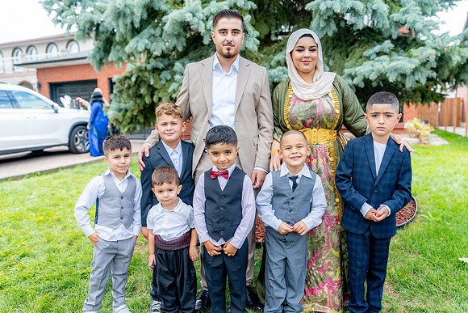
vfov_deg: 46.4
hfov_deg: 65.5
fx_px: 364
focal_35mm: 28
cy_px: 156
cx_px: 234
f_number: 7.1
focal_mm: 28
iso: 320
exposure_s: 1/200
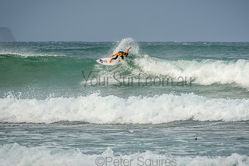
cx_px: 136
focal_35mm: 367
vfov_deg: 3.7
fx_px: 2538
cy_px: 74
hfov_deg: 5.6
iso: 200
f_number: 5.6
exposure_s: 1/640
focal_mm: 200
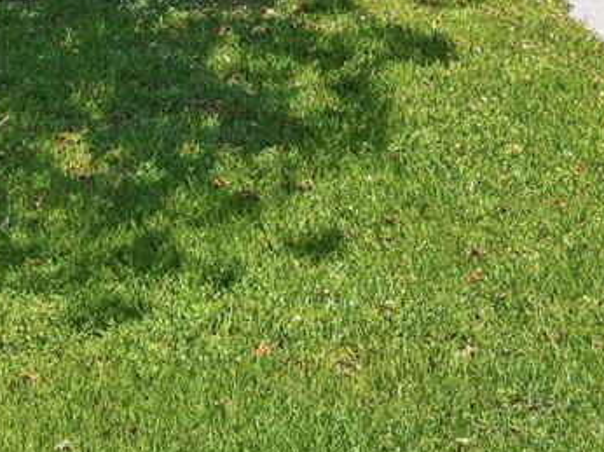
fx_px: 1935
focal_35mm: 111
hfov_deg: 17.7
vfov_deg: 11.6
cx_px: 288
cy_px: -531
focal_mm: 8.7
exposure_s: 1/3000
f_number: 1.8
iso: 180
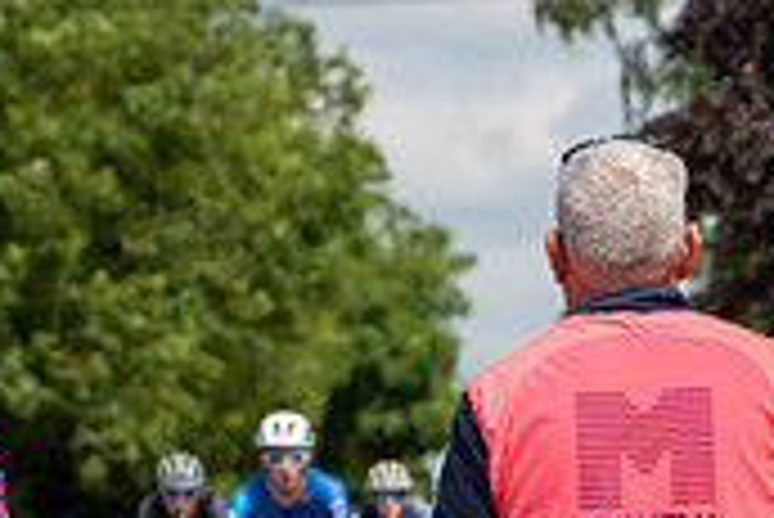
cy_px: 502
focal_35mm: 283
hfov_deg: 7.2
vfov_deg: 4.9
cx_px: -378
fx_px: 6089
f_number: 3.5
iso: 100
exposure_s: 1/1250
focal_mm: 84
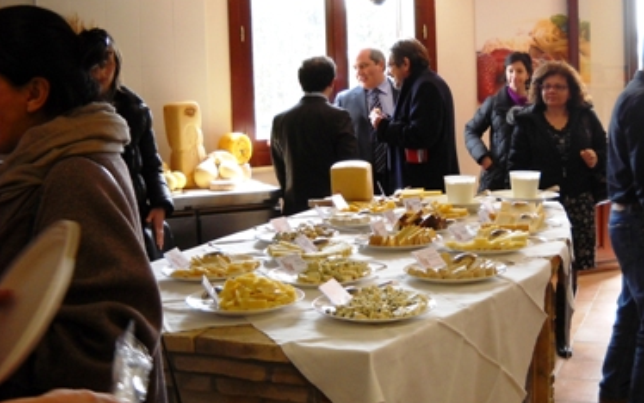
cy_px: 219
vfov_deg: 24.9
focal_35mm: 52
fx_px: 913
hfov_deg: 38.7
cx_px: 384
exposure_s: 1/60
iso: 154
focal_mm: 6.72
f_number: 3.1
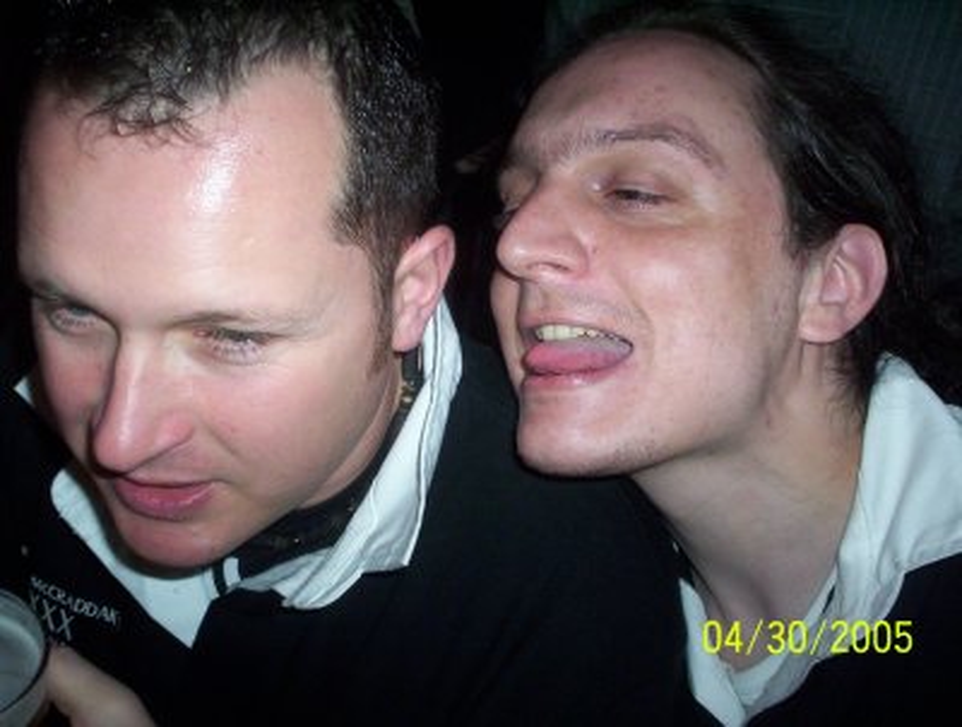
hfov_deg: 48.9
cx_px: 481
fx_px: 1059
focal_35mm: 38
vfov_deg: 37.9
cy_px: 364
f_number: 4.5
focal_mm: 4.99
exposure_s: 1/60
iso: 140
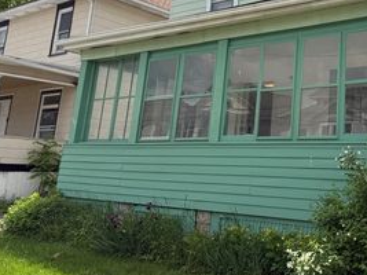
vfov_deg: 31.4
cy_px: 58
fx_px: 477
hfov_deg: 39.6
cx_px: 318
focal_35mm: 45
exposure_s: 1/5319
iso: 100
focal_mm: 6.76
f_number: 1.78
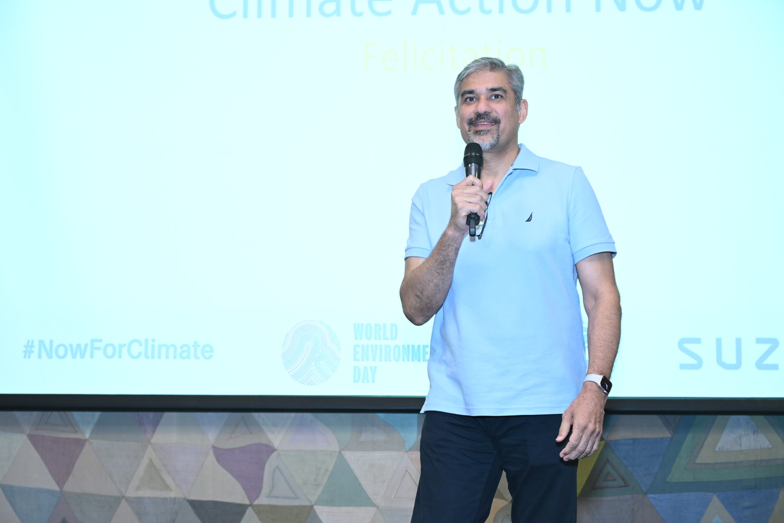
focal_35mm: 57
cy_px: 262
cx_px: 392
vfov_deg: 23.8
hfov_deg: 35.1
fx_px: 1241
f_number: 5
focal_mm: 57
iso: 2000
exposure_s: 1/100
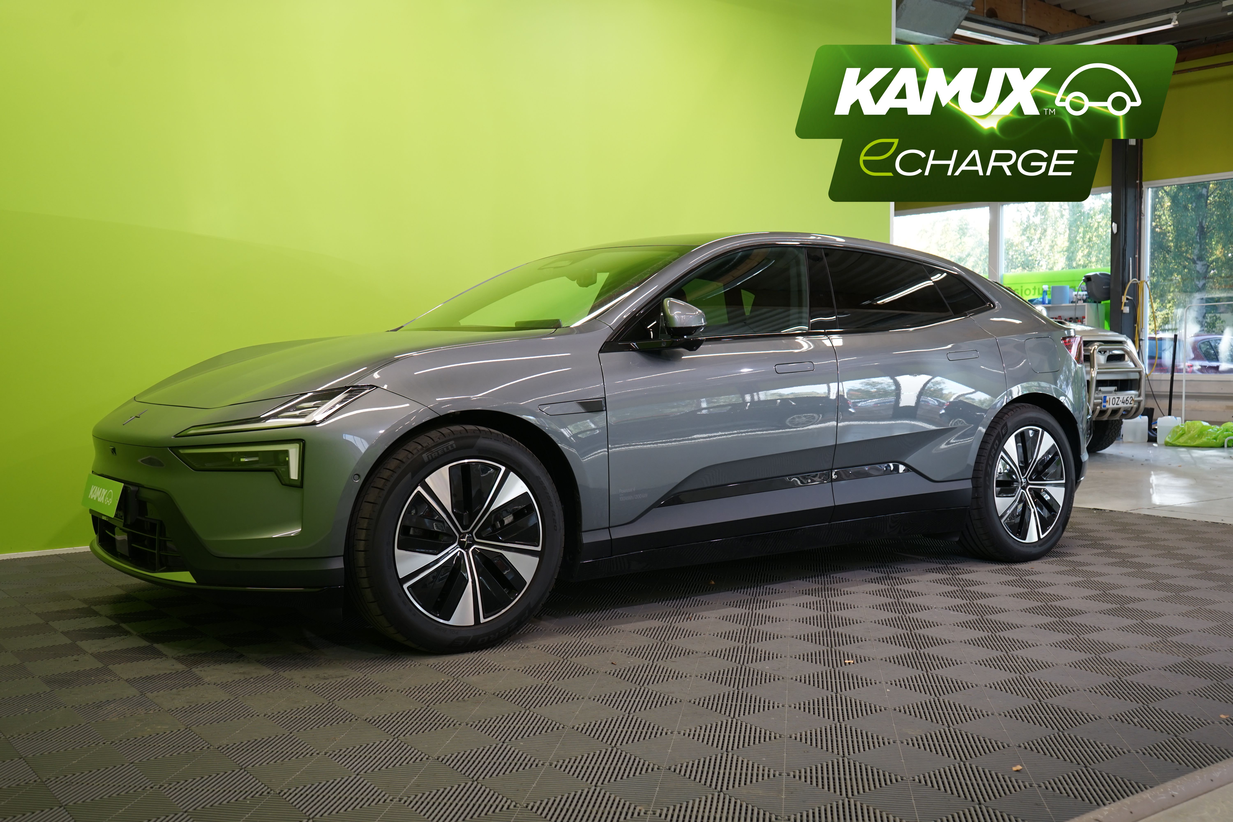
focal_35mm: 35
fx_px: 1199
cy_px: 411
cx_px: 616
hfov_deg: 54.4
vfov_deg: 37.9
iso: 400
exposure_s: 1/30
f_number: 5.6
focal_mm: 35
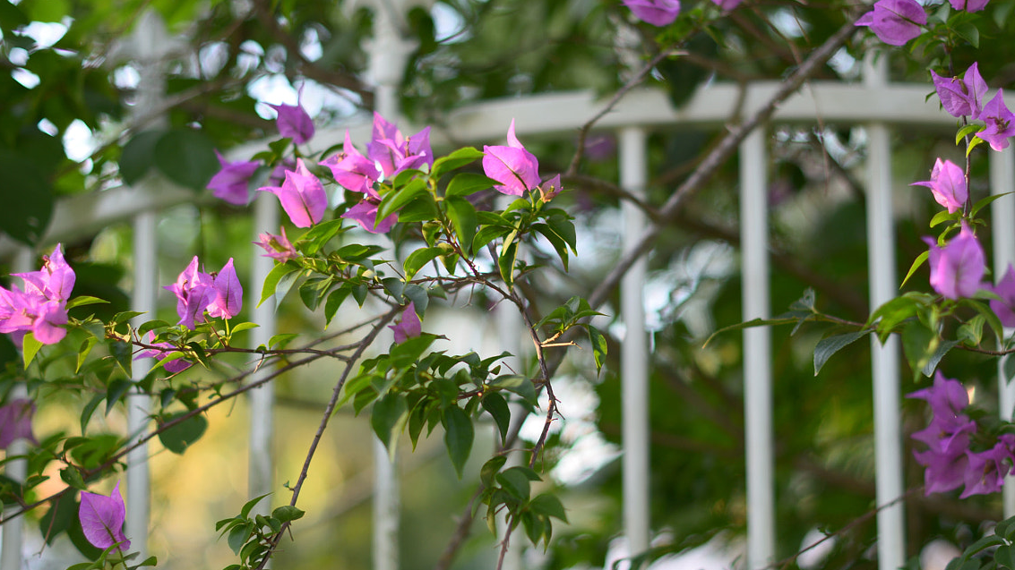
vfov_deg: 16.3
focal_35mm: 74
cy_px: 310
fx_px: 1991
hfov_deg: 28.6
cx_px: 512
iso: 100
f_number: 2
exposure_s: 1/100
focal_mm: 50
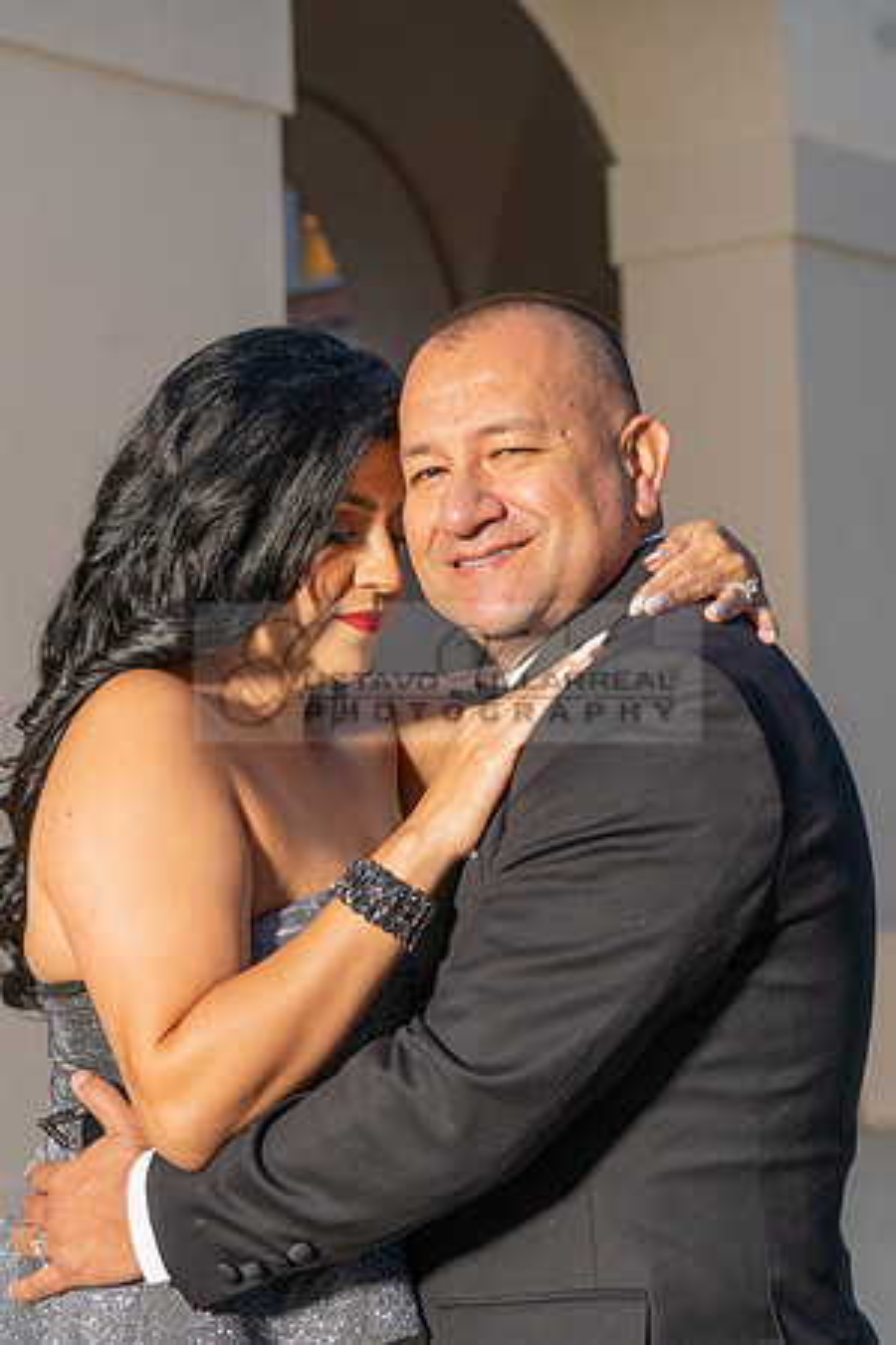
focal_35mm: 71
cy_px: 673
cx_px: 421
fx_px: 2632
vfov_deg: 28.6
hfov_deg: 19.3
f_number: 4.5
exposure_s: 1/200
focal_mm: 47
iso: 400
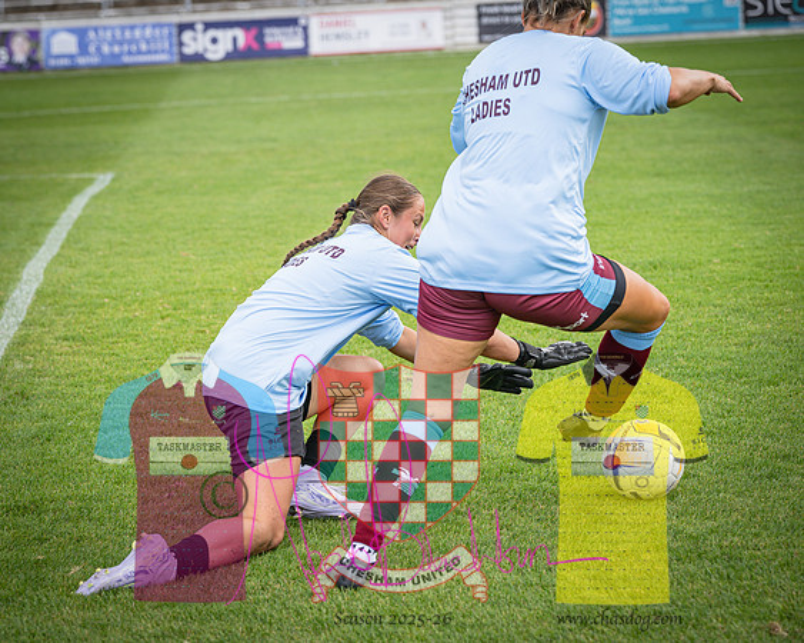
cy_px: 322
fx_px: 2465
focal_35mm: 104
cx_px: 322
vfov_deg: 14.9
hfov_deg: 18.5
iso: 400
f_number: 4
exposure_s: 1/1000
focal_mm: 92
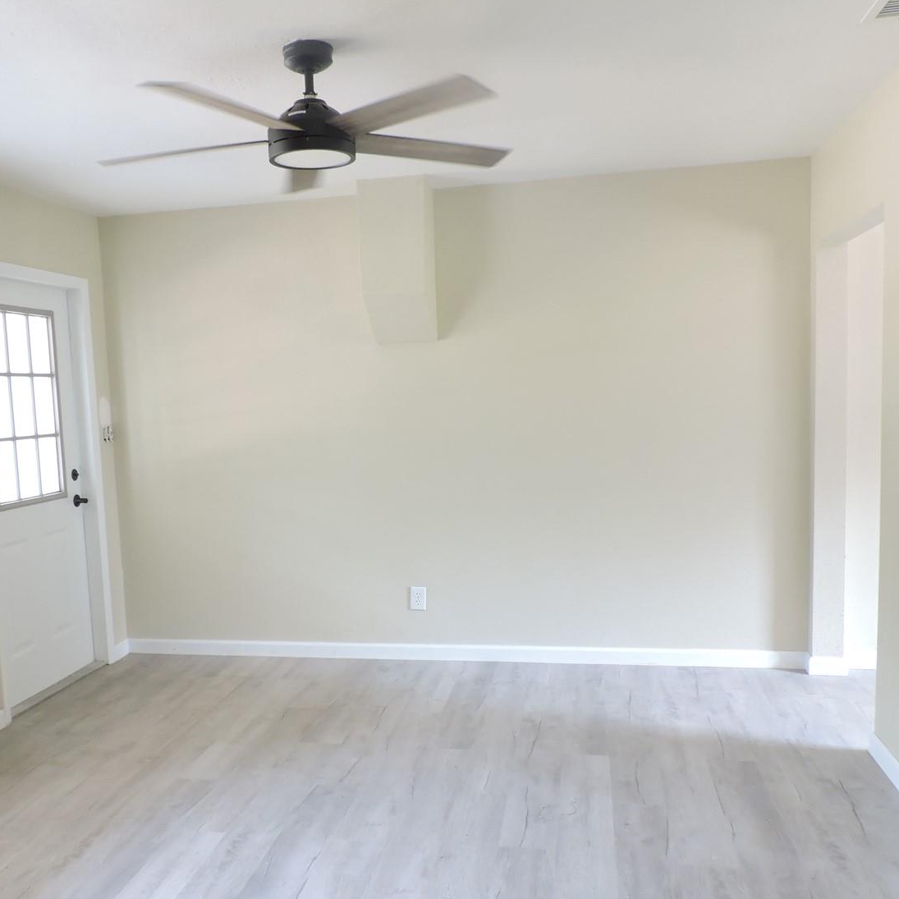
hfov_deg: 52.3
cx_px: 376
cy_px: 488
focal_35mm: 31
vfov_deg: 52.5
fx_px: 911
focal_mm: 4.3
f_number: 3
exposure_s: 1/30
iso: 360
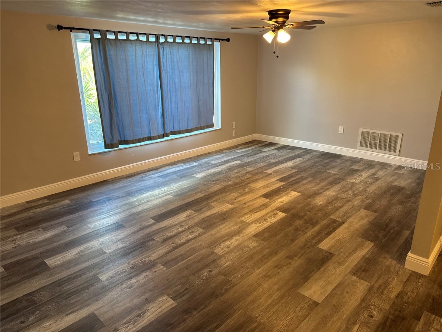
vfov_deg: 56.8
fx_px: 306
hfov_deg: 71.6
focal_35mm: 24
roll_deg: +1.3
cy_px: 166
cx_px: 221
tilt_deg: -18.6
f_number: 1.78
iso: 160
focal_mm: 6.76
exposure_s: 1/60
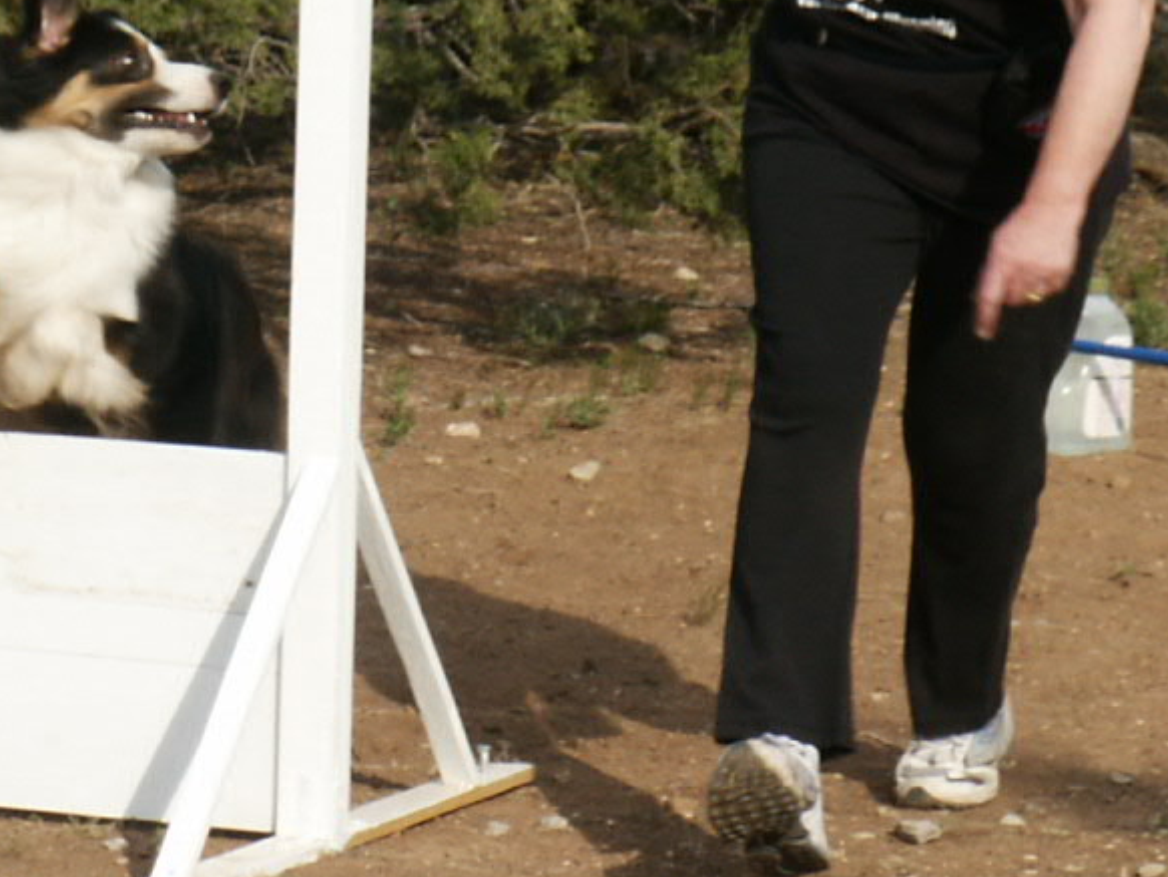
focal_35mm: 283
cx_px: 205
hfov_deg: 7.0
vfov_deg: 5.3
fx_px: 9553
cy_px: 433
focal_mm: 20.96
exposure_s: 1/90
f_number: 8
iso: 64
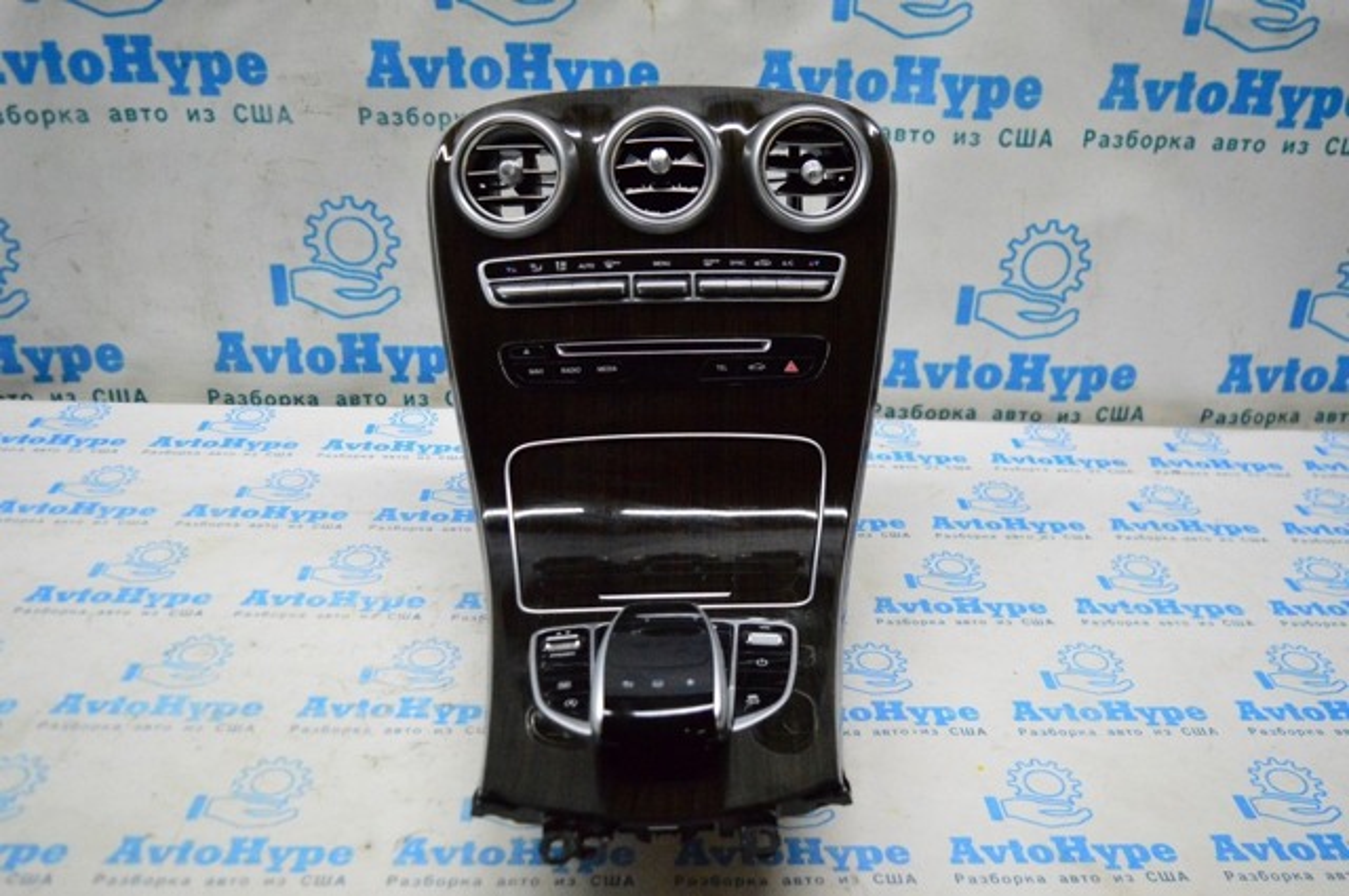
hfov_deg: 57.3
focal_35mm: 33
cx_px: 674
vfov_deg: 39.9
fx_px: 1235
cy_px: 448
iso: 6400
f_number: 3.8
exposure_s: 1/800
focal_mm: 22
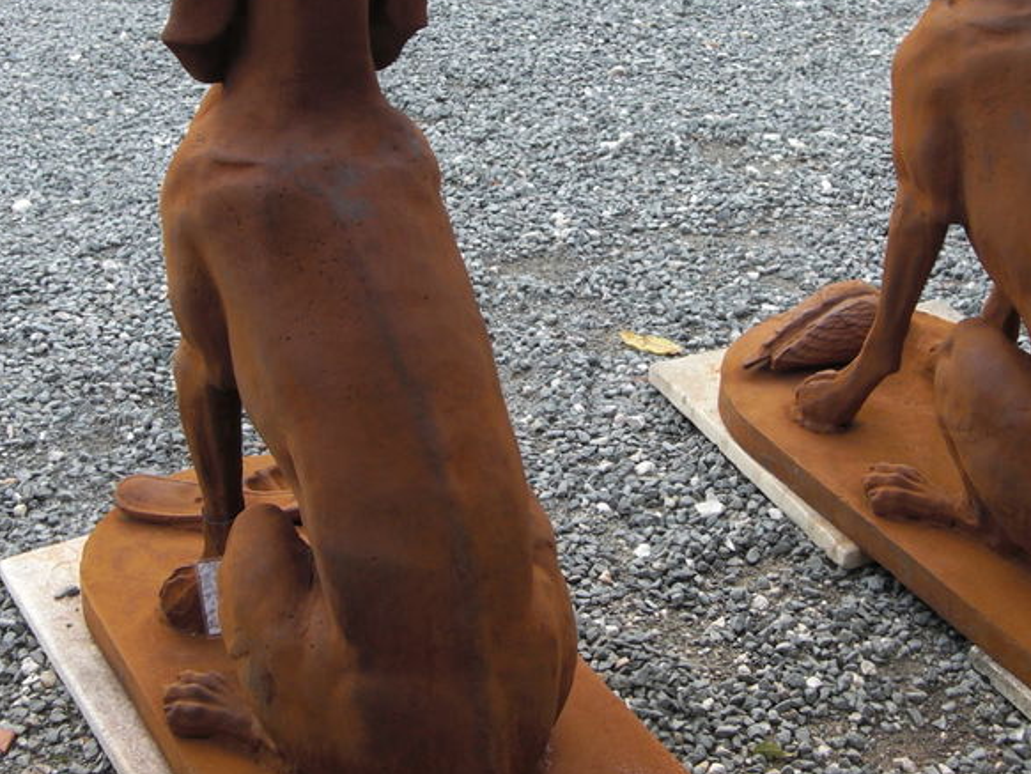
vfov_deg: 21.9
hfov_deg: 28.9
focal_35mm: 67
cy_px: 326
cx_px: 585
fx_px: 1996
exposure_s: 1/160
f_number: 3
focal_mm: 6.9
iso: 50
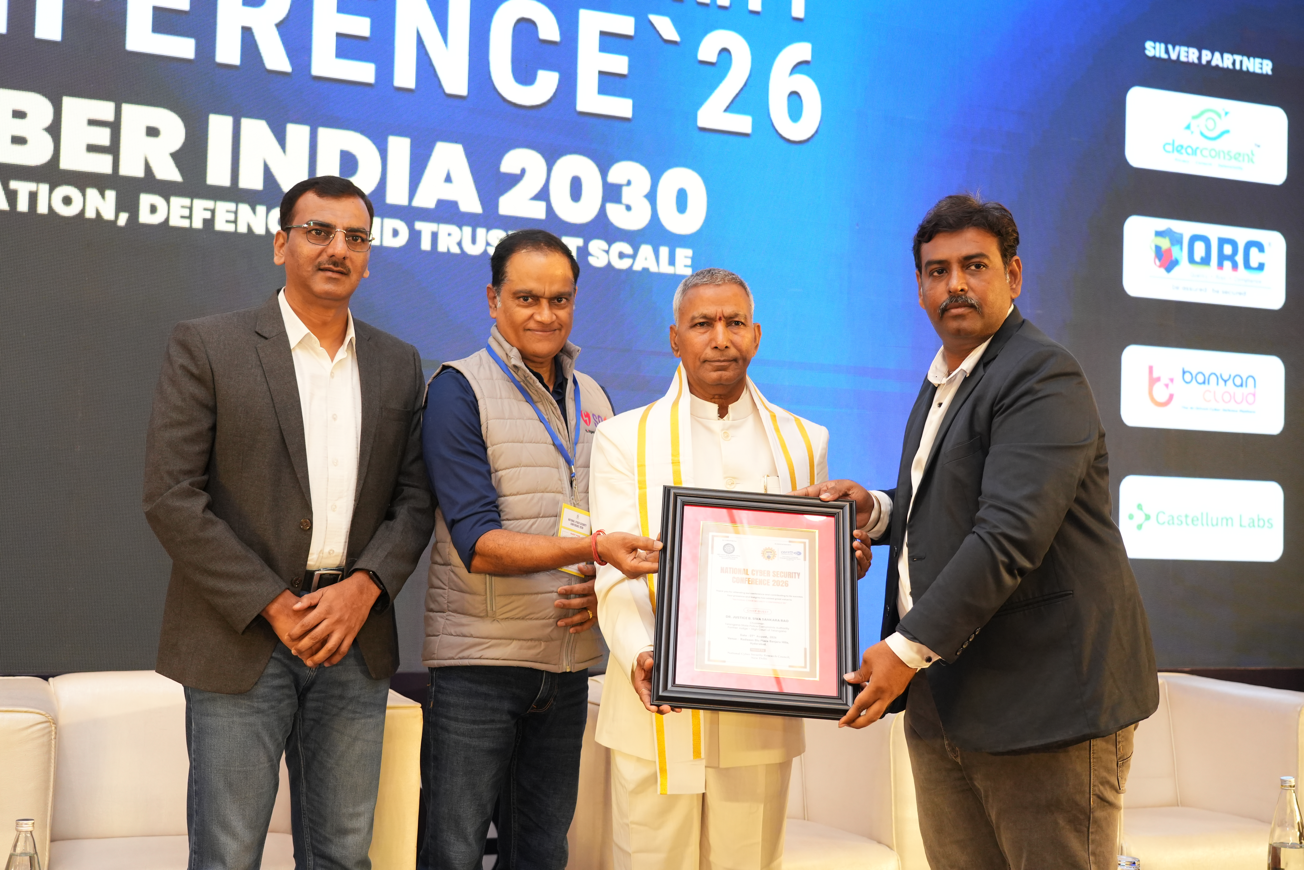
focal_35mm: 43
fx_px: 1557
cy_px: 435
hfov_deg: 45.4
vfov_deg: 31.2
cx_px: 652
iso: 2000
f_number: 4
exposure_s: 1/160
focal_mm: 43
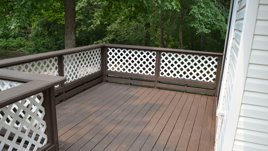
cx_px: 132
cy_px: 90
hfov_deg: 61.0
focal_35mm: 32
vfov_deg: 36.5
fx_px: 227
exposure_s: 1/125
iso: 125
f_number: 5.6
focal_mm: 20
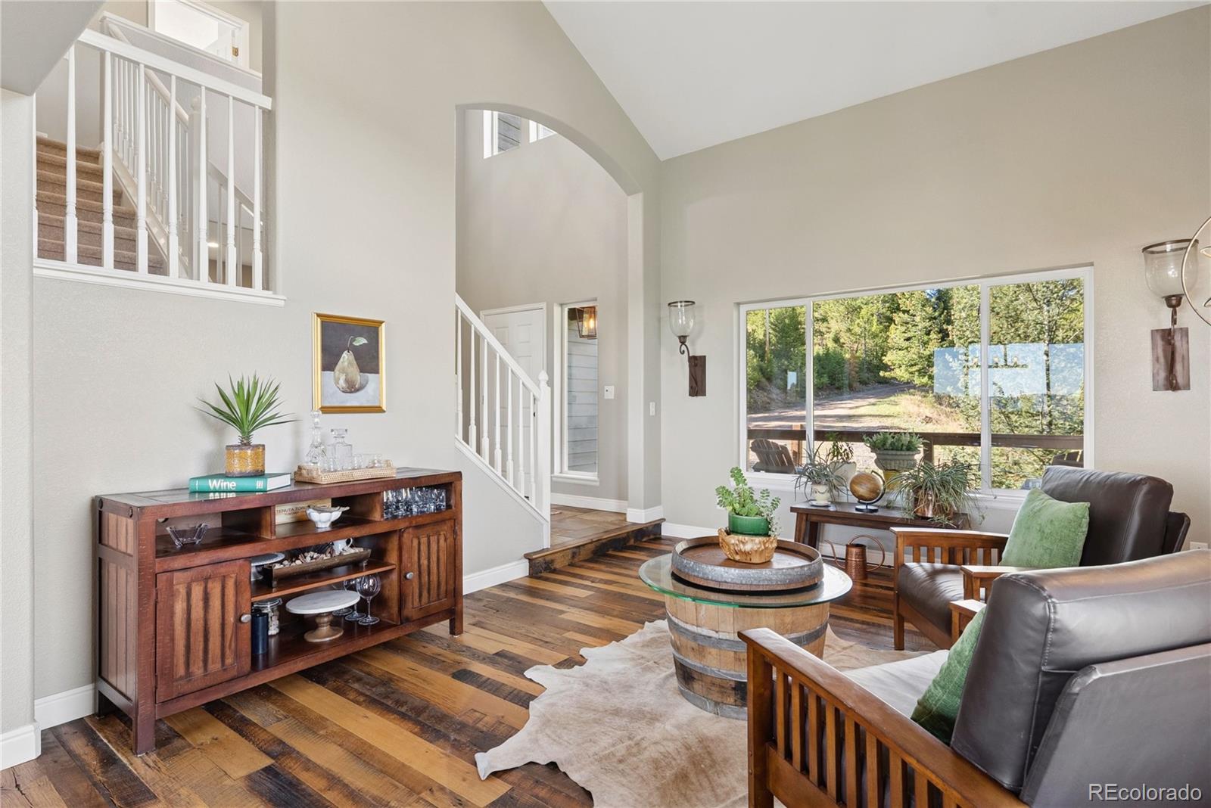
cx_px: 606
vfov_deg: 67.4
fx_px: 606
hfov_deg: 90.0
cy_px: 404
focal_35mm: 18
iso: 800
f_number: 8
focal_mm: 18
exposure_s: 1/60
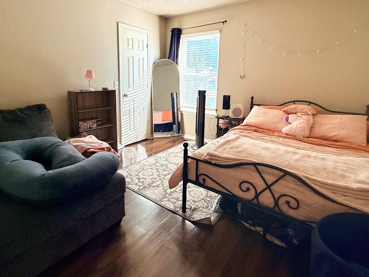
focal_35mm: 19
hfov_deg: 84.6
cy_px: 110
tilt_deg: -8.6
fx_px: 203
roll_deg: -0.5
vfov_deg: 68.0
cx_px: 173
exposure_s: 1/120
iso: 80
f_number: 2.2
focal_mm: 2.22
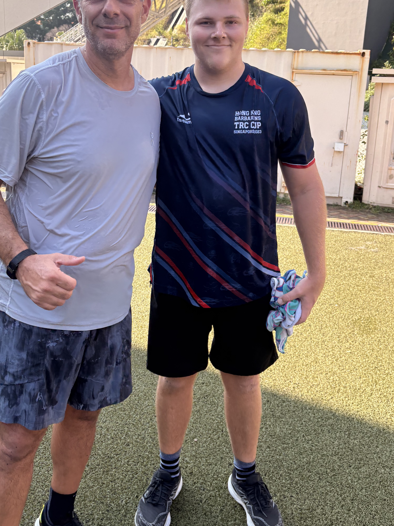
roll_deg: -1.0
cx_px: 173
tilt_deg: -16.0
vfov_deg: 49.8
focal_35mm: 37
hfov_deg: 38.6
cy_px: 209
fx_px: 562
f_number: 1.6
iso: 64
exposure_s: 1/933
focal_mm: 5.96
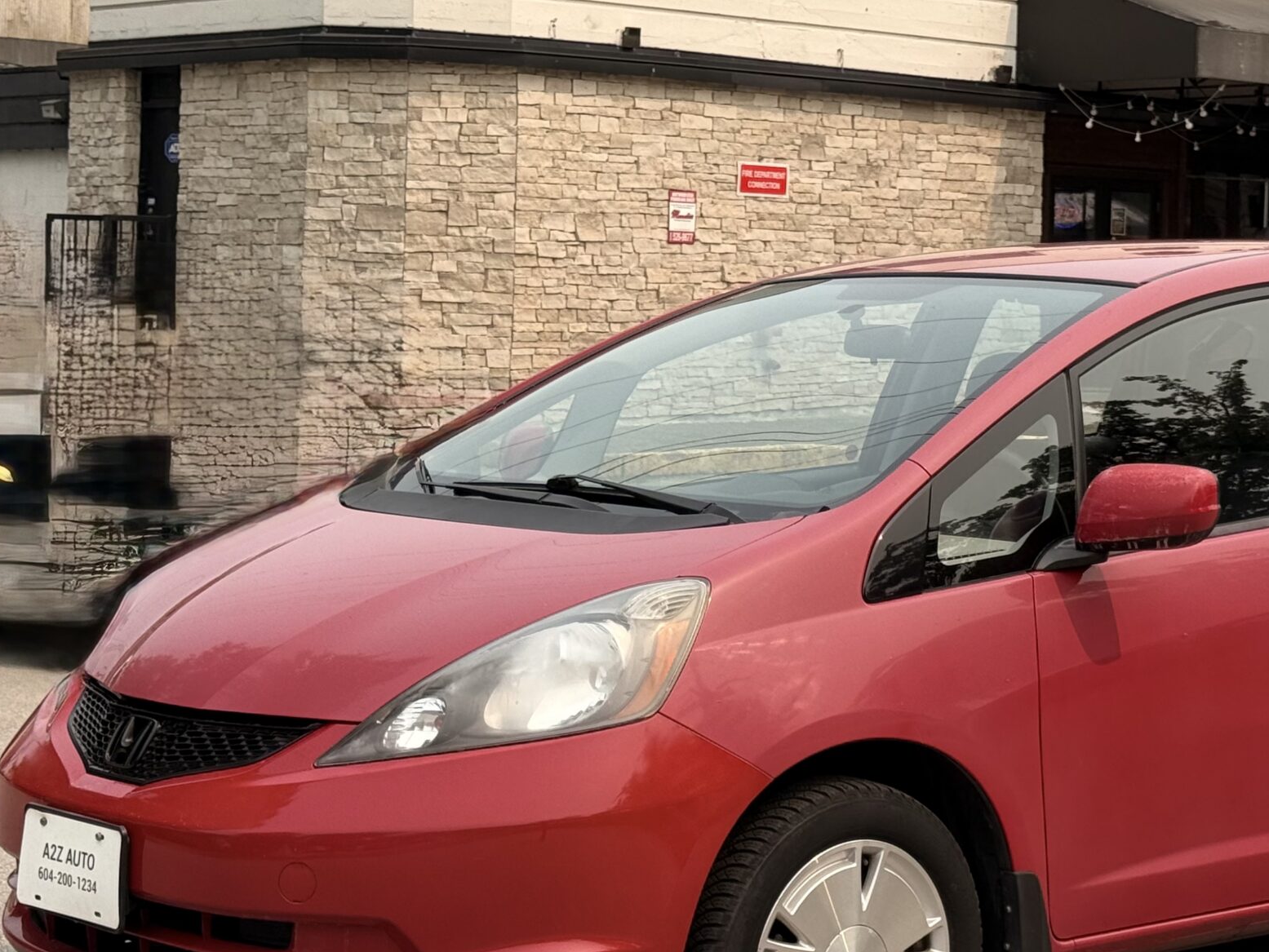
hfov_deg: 24.5
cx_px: 881
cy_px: 561
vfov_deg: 18.7
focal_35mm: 79
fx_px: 2897
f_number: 1.78
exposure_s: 1/3534
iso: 80
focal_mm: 6.76
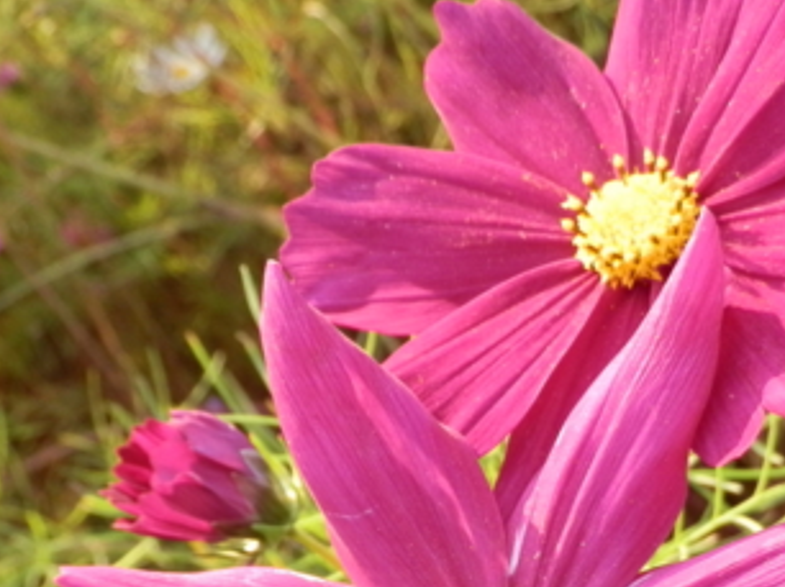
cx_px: 511
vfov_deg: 16.1
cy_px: 661
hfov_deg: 22.0
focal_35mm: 89
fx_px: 2017
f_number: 3.5
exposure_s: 1/80
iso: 80
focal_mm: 6.17
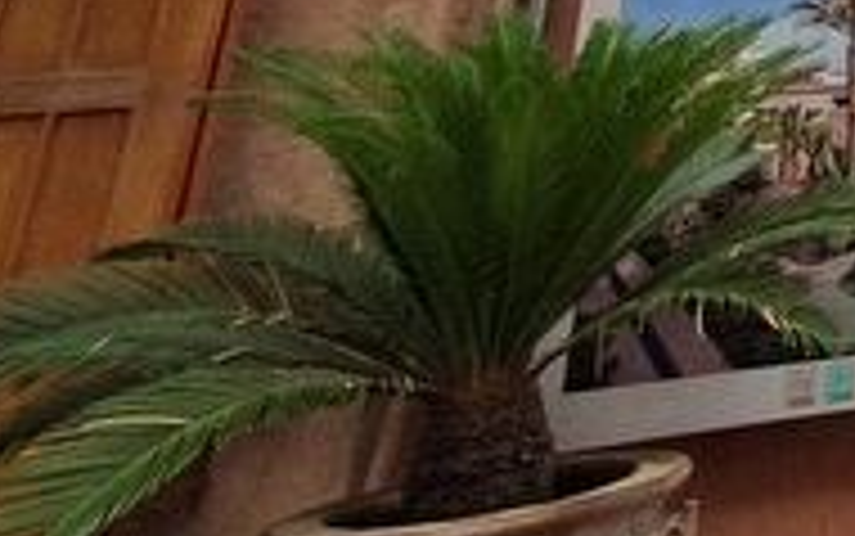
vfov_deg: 18.1
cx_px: 1624
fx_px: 1352
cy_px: -405
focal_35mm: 58
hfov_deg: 20.6
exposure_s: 1/268
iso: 50
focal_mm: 1.8
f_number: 2.2
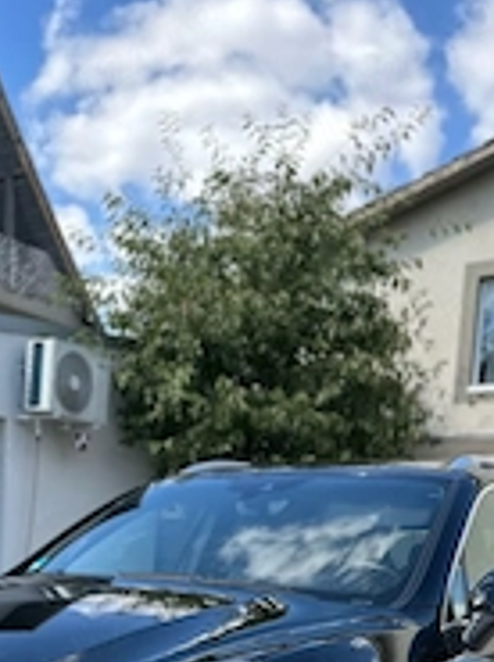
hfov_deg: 27.8
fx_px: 993
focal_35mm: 52
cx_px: 172
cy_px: 687
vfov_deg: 33.2
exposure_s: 1/1433
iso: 80
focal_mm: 6.86
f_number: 1.78
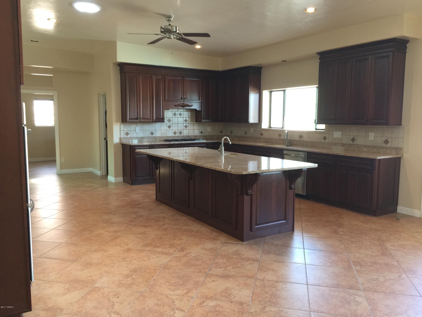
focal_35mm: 29
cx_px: 211
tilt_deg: -6.3
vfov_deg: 48.2
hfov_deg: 61.7
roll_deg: -0.8
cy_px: 158
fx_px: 354
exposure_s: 1/15
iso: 40
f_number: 2.2
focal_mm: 4.15
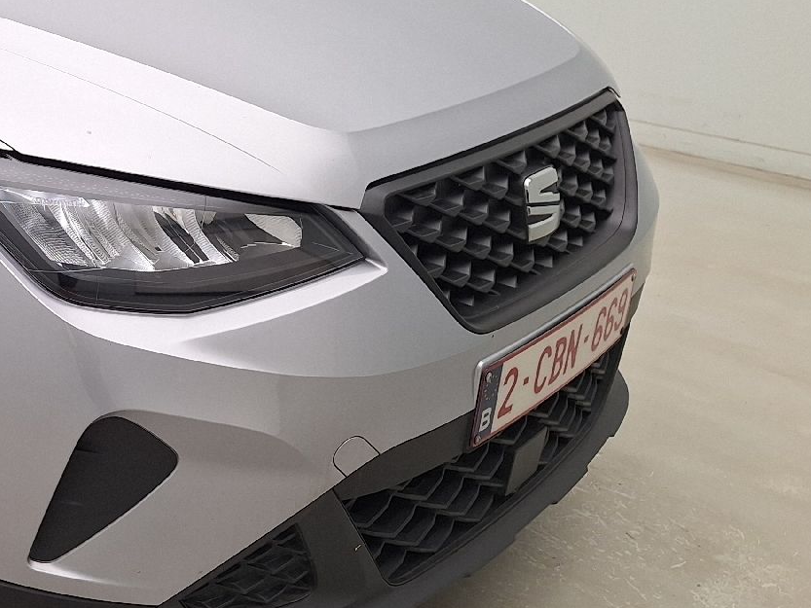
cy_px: 135
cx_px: -94
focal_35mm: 53
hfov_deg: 31.7
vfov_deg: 27.1
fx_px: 1242
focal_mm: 5.54
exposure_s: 1/106
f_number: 1.8
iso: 40
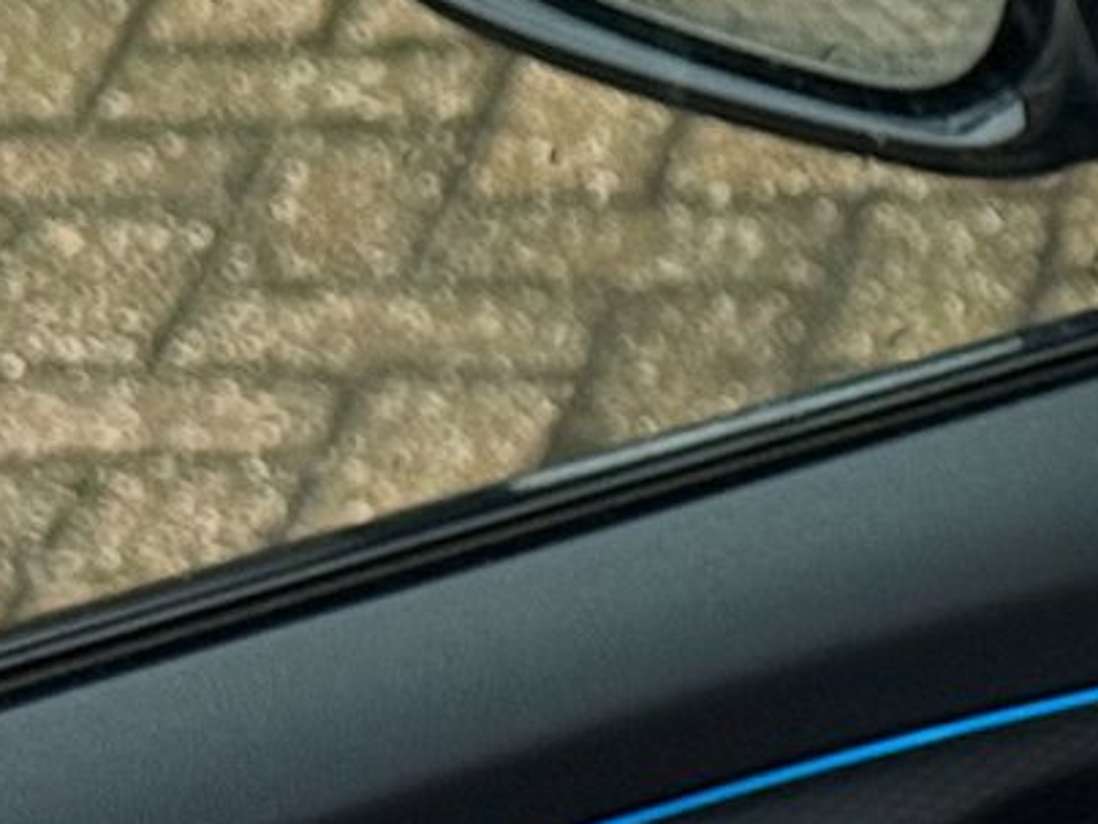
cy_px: 1591
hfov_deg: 8.2
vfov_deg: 6.3
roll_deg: +1.6
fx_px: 7232
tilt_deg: -33.4
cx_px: 2378
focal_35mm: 228
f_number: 1.78
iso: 250
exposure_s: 1/53
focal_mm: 6.76
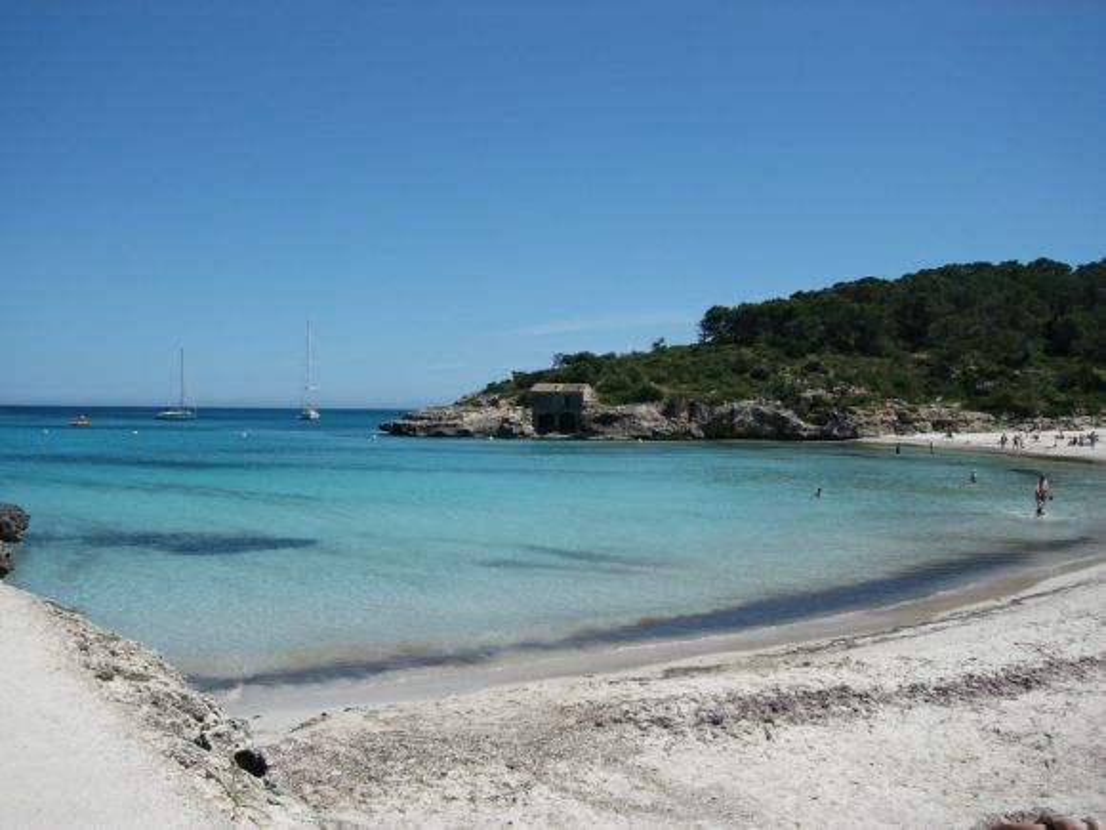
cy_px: 415
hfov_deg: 52.6
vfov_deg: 40.7
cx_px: 553
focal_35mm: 35
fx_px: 1118
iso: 50
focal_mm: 5.8
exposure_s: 1/250
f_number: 8
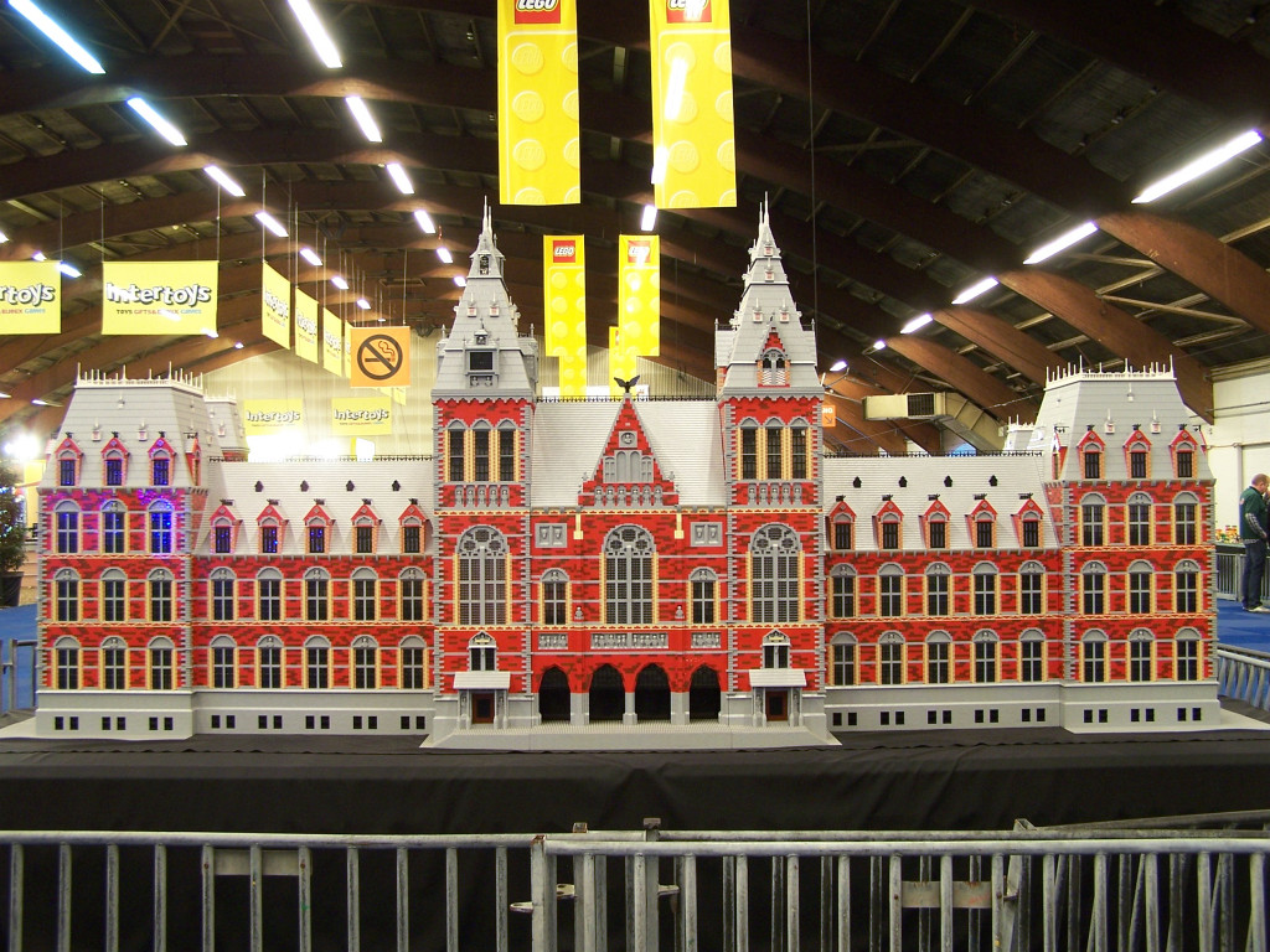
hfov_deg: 49.0
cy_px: 476
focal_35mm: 38
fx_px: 1394
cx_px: 635
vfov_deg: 37.7
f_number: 2.8
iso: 80
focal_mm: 6.3
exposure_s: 1/2
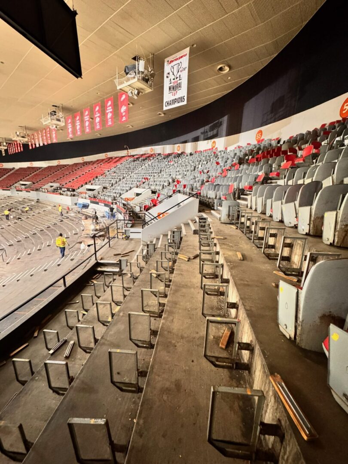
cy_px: 232
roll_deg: -1.9
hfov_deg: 85.7
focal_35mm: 14
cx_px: 174
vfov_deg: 102.1
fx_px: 188
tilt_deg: -14.7
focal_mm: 2.22
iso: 1250
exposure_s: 1/45
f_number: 2.2
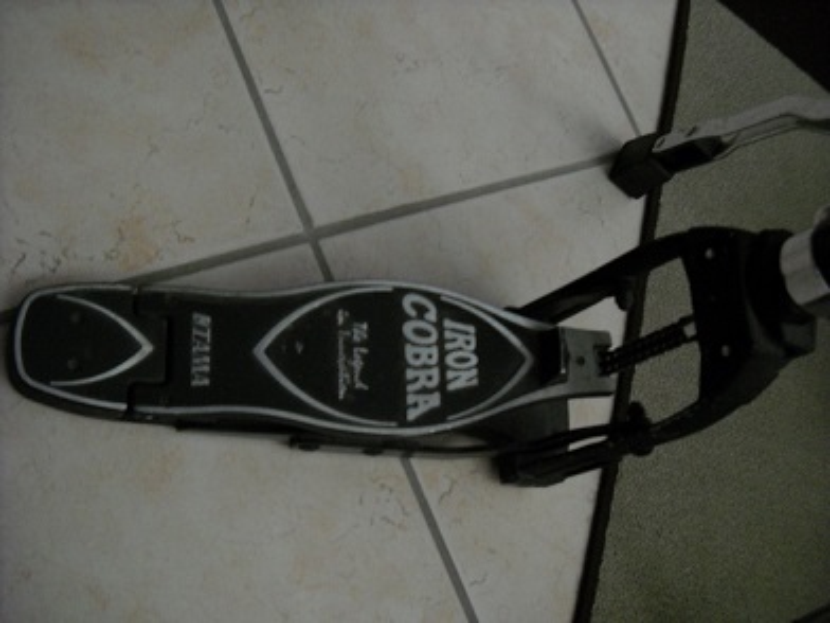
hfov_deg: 45.8
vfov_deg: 35.1
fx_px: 983
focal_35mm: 41
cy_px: 312
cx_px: 415
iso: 400
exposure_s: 1/6
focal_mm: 6.72
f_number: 3.1
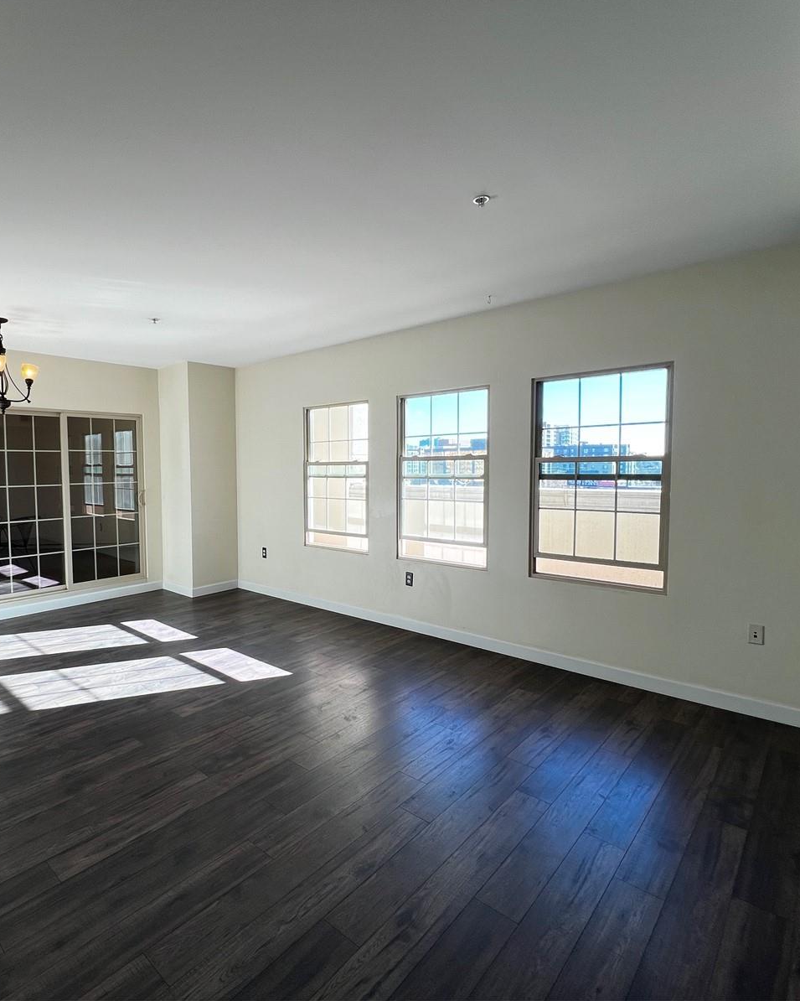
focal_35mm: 17
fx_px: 503
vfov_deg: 89.6
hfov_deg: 75.5
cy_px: 499
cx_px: 296
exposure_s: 1/120
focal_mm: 1.57
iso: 40
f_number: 1.8
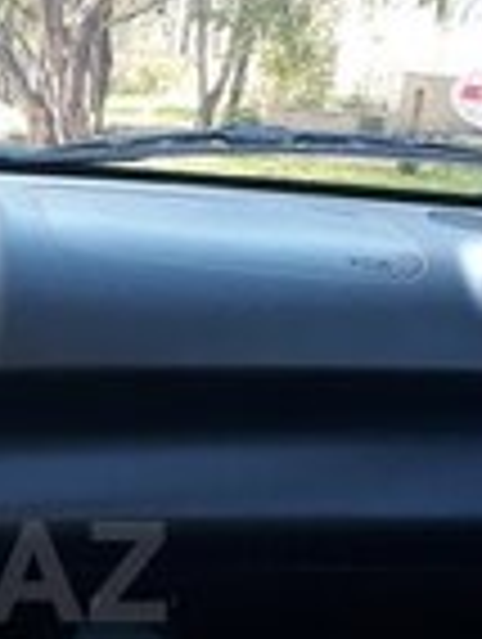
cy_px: 572
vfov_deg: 20.4
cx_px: -180
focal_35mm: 94
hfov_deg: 14.9
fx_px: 1740
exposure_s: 1/100
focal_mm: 3.6
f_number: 1.9
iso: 50
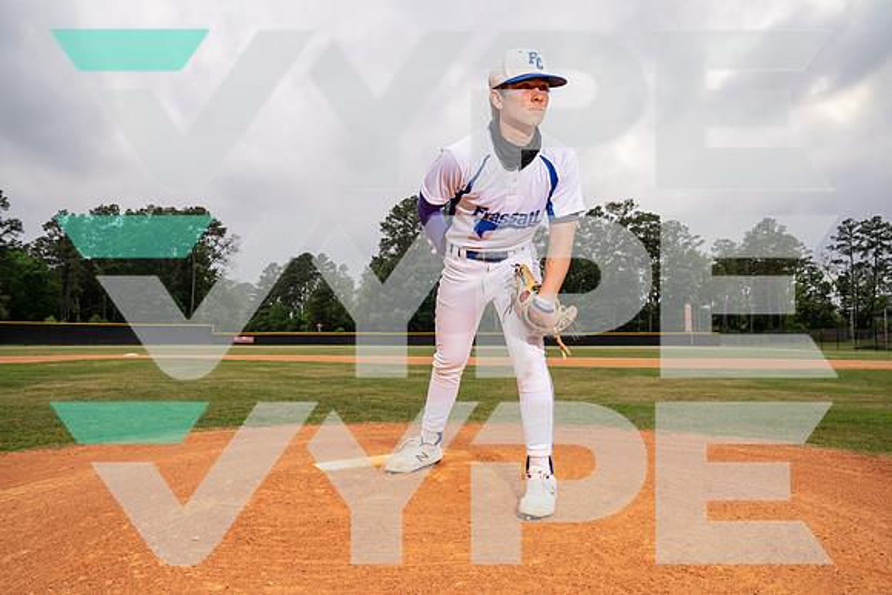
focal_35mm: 24
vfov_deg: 53.2
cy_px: 298
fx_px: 595
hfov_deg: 73.7
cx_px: 446
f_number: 10
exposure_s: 1/200
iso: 250
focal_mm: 24
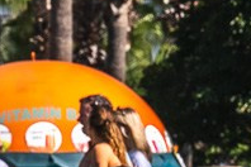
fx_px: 4636
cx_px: -428
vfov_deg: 2.1
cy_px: 257
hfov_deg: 3.1
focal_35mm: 665
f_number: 8
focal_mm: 103
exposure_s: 1/1600
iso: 250
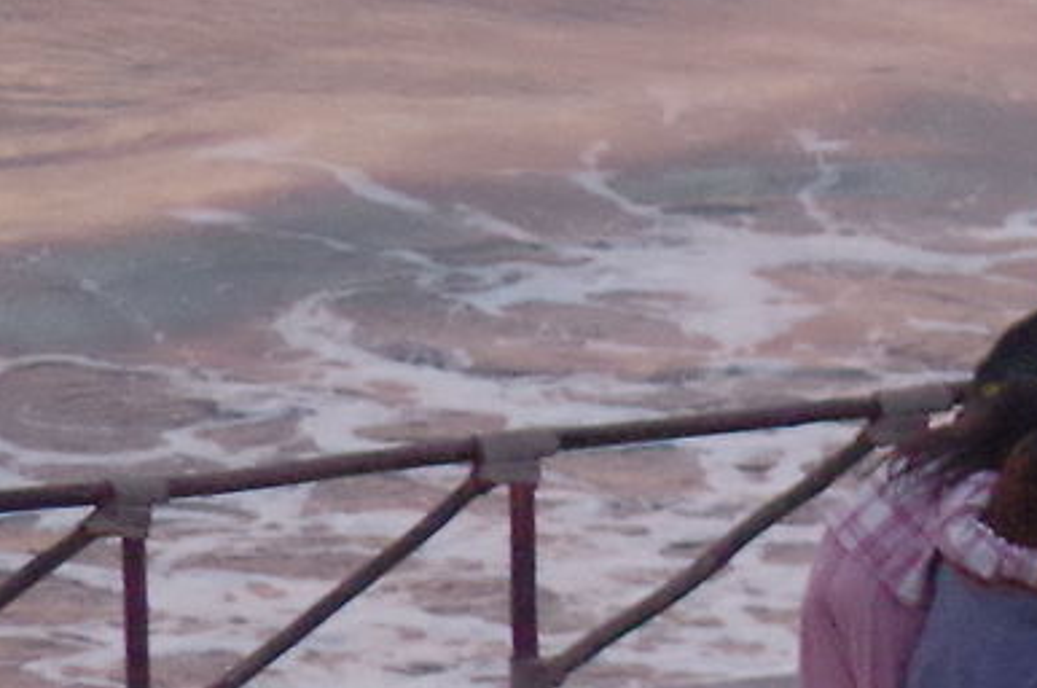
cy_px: 523
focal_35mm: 883
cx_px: 2963
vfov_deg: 1.6
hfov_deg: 2.3
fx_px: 25393
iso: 2500
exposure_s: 1/160
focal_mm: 95
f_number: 4.5
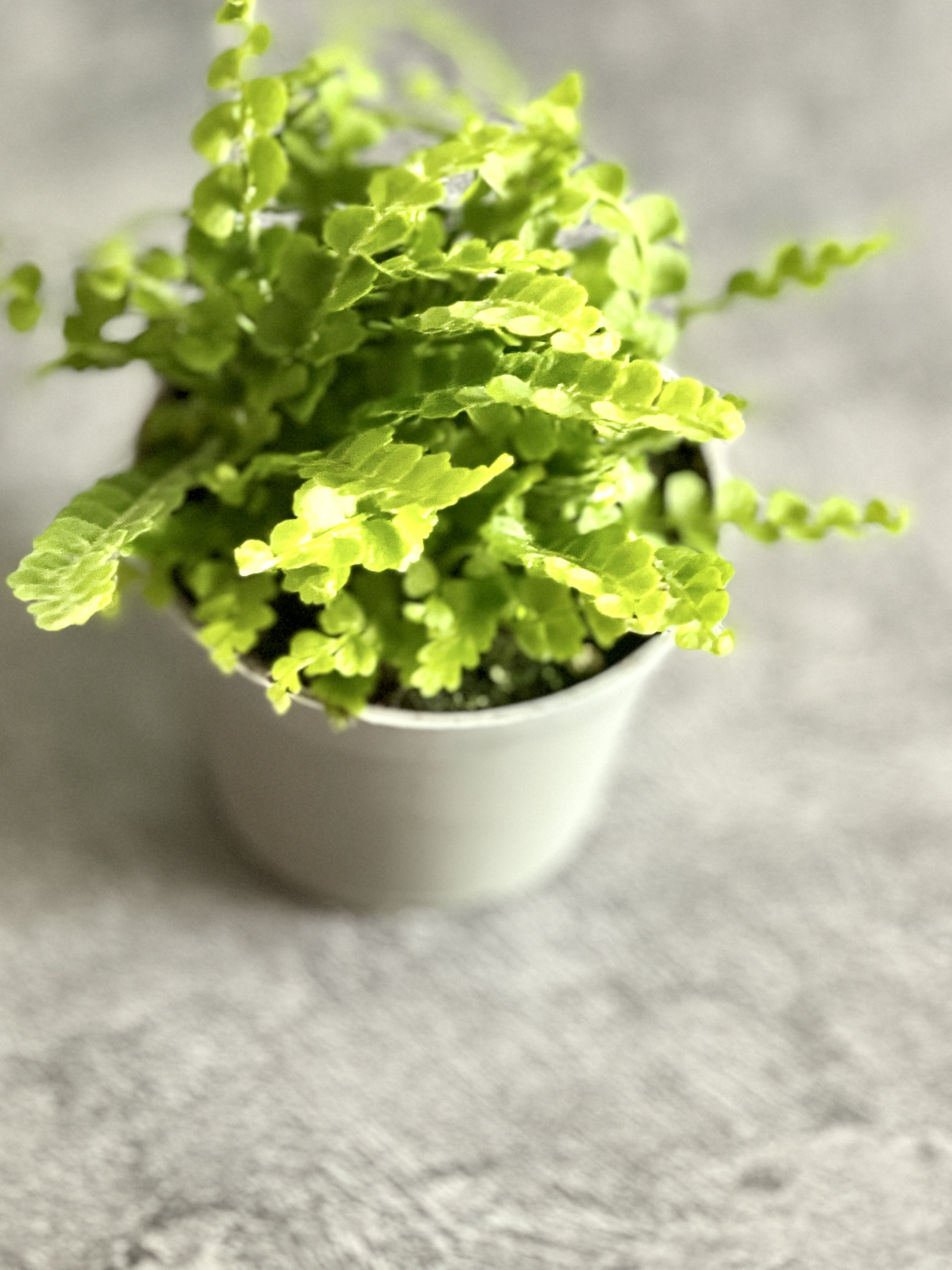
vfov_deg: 16.2
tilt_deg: -48.7
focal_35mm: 121
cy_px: 415
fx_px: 4438
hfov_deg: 12.2
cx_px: 221
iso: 200
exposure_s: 1/40
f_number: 2.2
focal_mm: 7.5
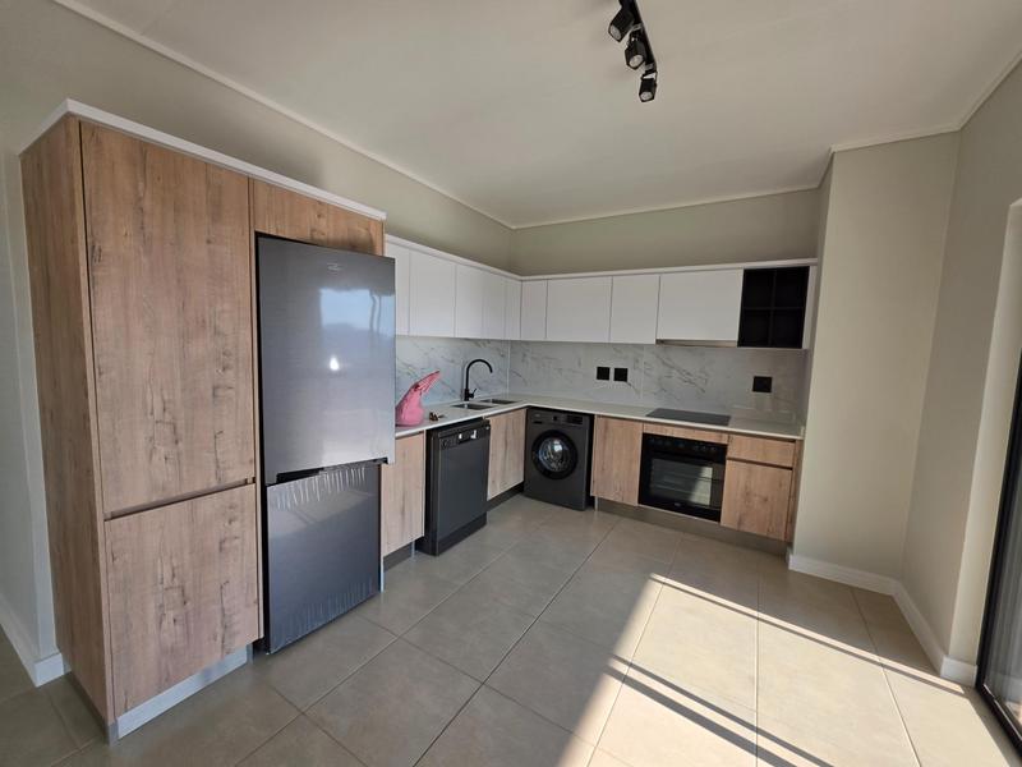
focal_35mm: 13
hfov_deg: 106.2
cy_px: 384
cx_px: 511
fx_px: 384
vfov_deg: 89.9
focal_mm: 2.2
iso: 32
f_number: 1.9
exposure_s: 1/722
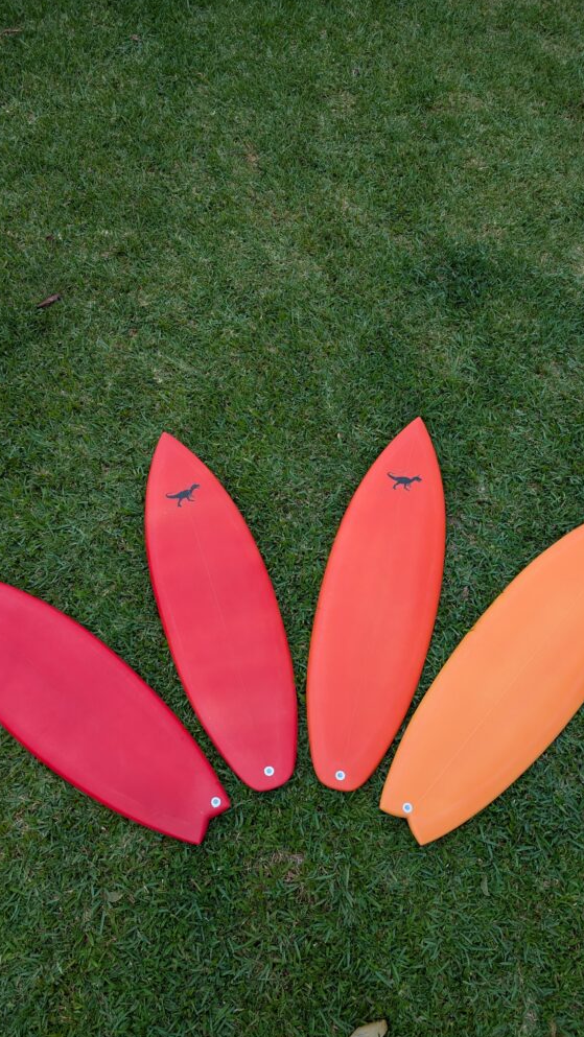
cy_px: 524
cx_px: 294
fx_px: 743
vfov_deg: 69.8
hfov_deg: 42.9
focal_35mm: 27
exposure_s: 1/458
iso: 20
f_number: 1.68
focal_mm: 6.9
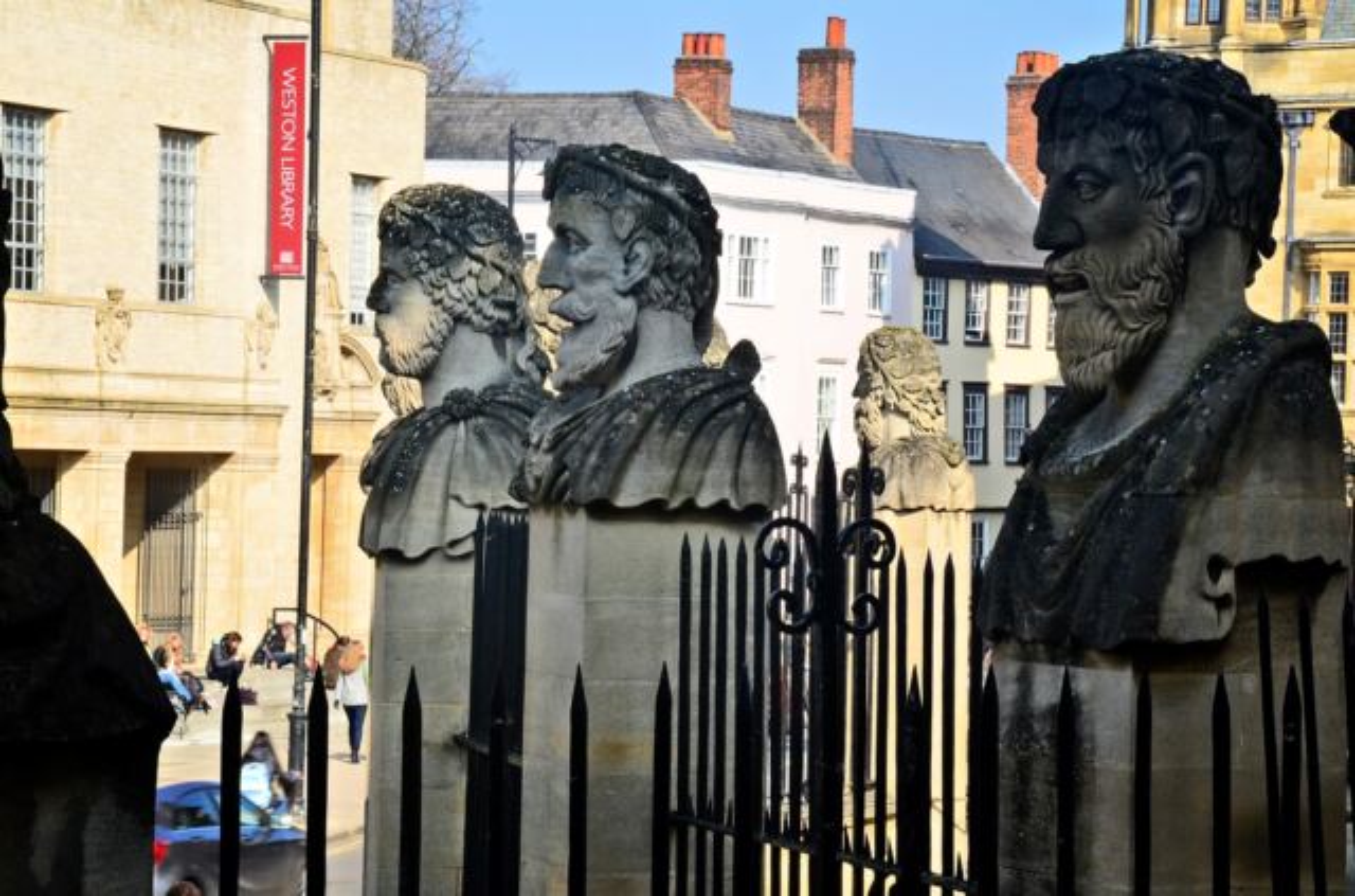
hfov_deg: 16.7
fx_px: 4617
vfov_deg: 11.1
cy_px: 448
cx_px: 678
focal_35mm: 123
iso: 200
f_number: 32
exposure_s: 1/20
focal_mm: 82
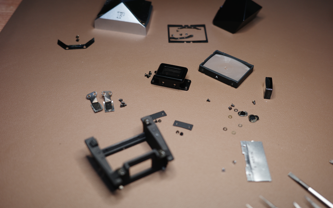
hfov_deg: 48.2
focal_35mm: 41
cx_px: 166
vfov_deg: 31.2
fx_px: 372
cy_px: 98
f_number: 2.8
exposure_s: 1/40
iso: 320
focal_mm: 26
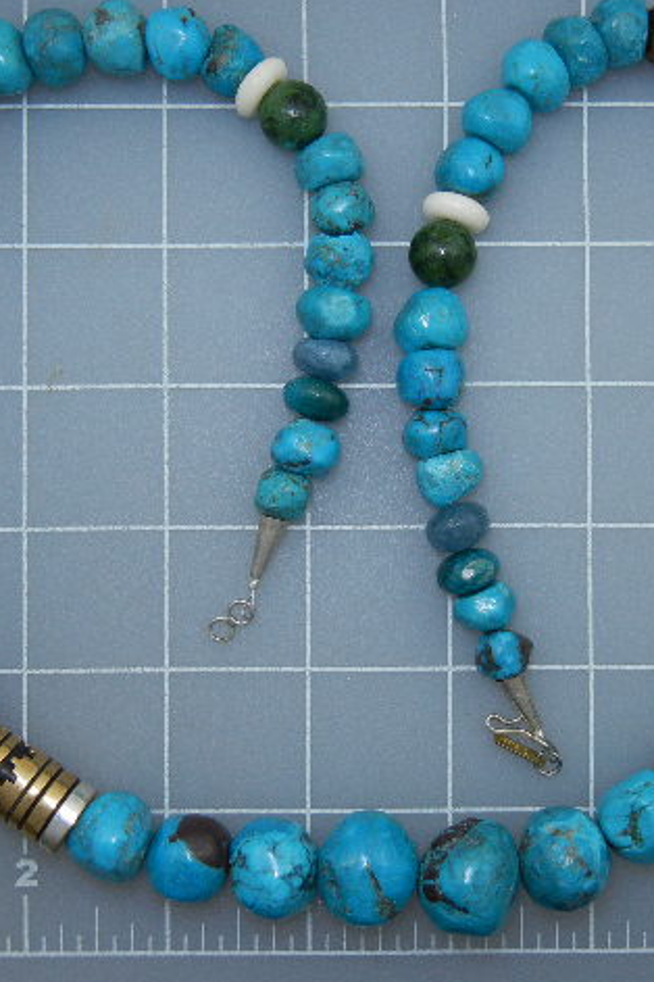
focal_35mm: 48
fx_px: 1308
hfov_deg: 28.0
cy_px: 496
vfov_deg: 41.1
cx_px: 379
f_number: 3.6
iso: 240
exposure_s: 1/30
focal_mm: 6.2
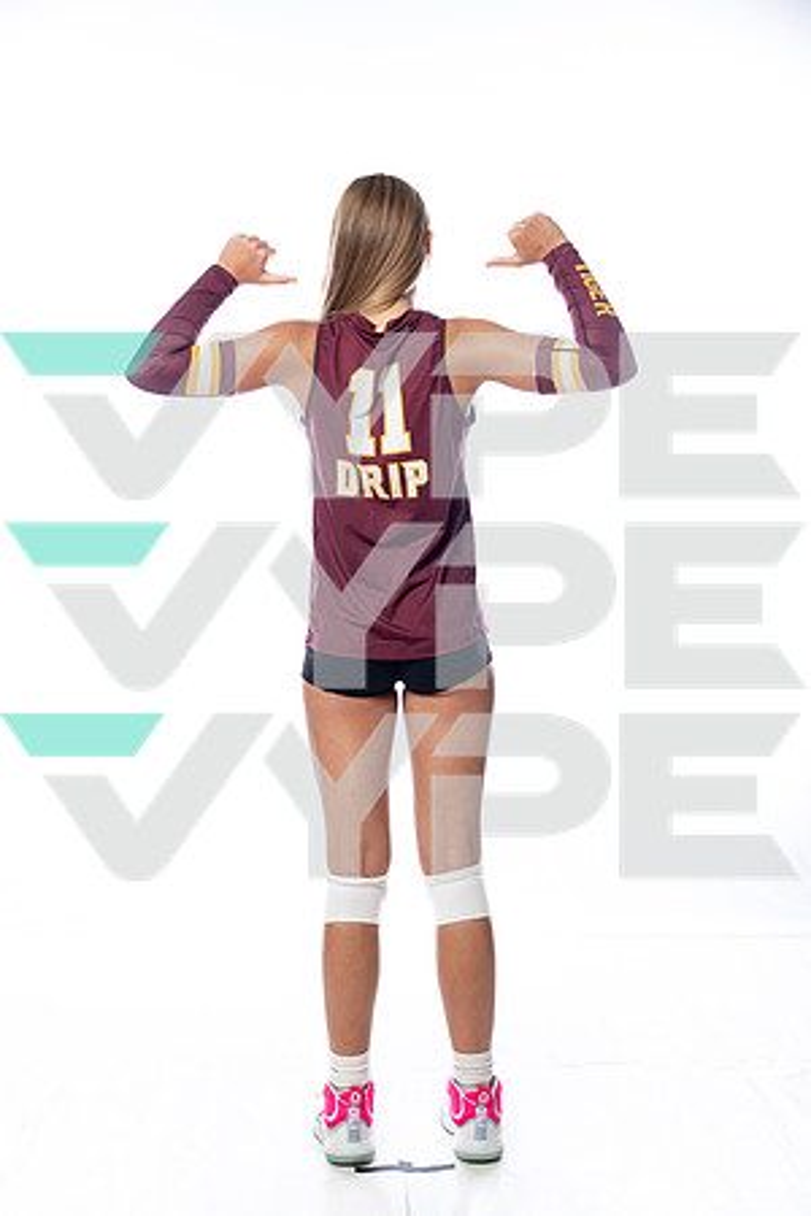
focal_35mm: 50
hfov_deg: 27.0
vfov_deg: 39.6
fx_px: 1689
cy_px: 608
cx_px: 406
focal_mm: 50
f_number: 5.6
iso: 640
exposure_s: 1/250
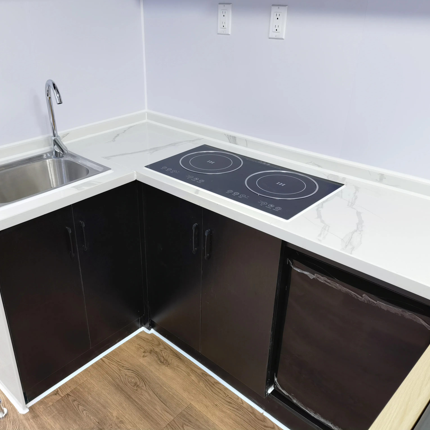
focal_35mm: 32
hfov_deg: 50.8
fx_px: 450
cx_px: 171
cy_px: 214
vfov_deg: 51.1
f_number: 1.9
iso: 160
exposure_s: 1/50
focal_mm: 6.67
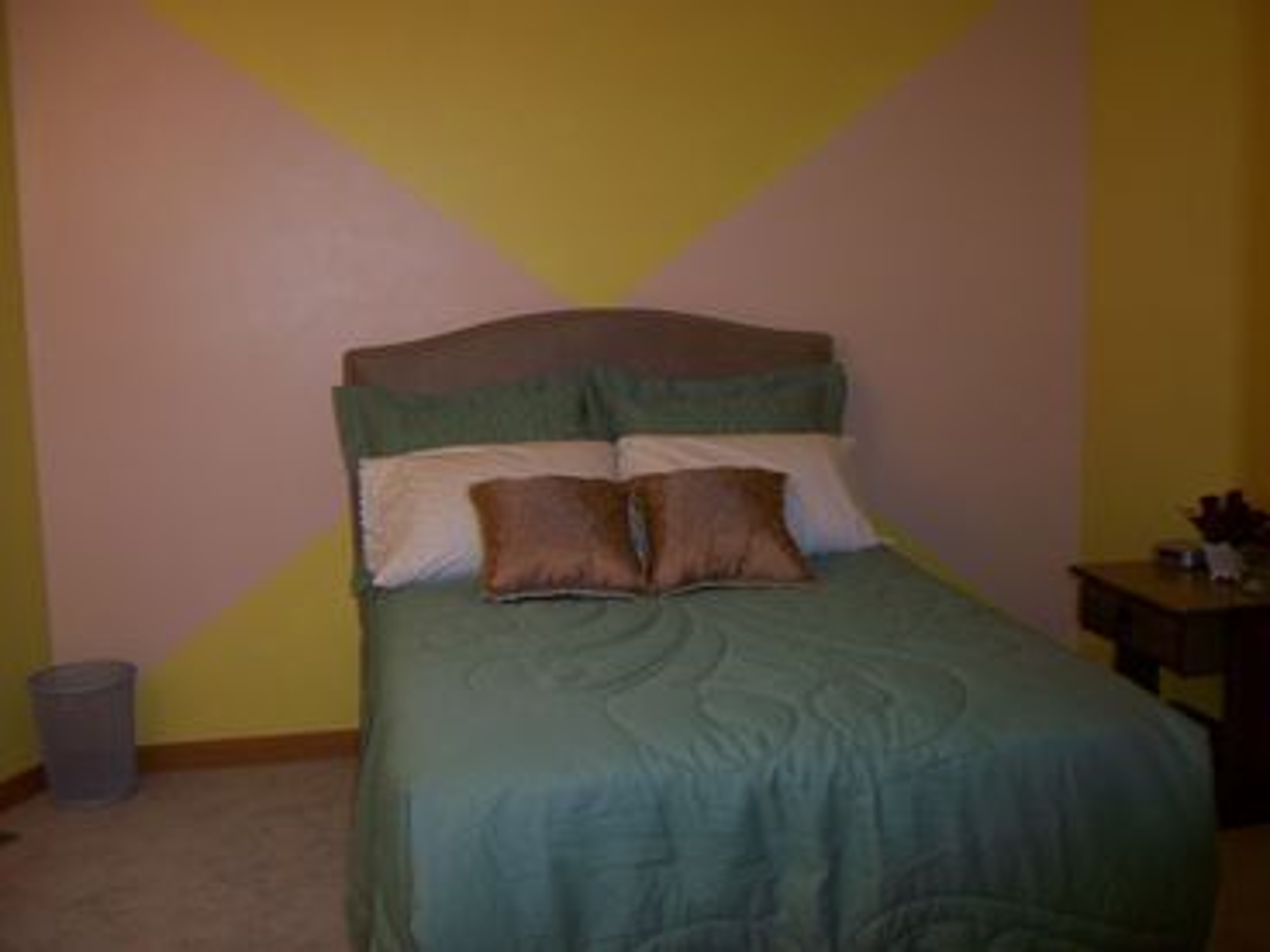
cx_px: 635
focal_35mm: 36
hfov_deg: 51.4
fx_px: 1321
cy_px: 476
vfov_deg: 39.7
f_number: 2.8
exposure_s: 1/15
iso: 125
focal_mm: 6
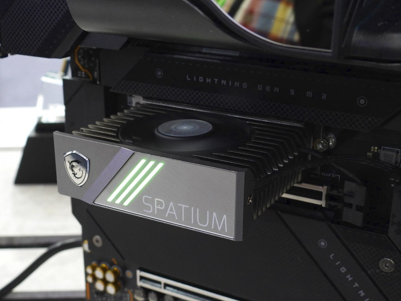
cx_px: 200
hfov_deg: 43.9
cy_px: 150
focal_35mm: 43
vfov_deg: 33.6
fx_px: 498
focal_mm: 7.7
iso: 280
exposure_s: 1/30
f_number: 3.2
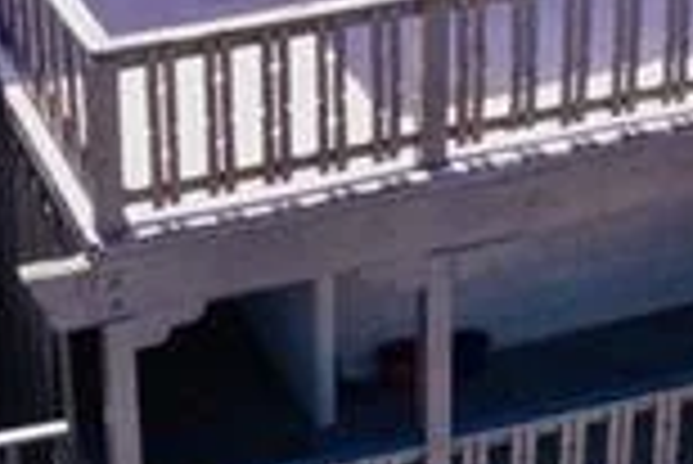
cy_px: -34
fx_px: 2794
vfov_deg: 9.4
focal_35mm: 145
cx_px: 432
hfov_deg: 14.1
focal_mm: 10.26
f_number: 4.5
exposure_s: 1/240
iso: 100
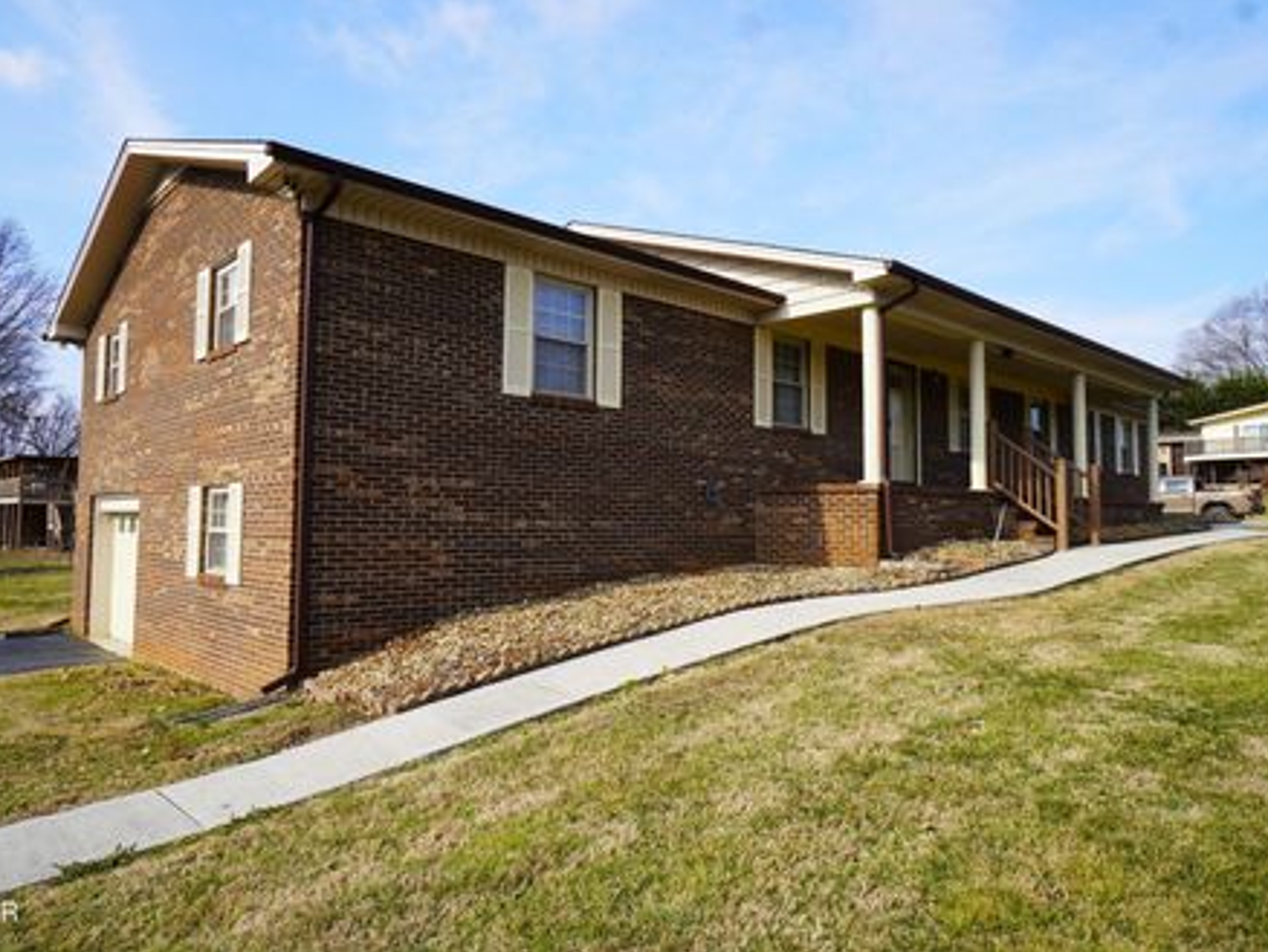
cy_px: 475
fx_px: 843
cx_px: 643
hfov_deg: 73.9
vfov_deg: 58.9
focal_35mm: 23
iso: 100
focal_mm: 14
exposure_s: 1/125
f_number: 9
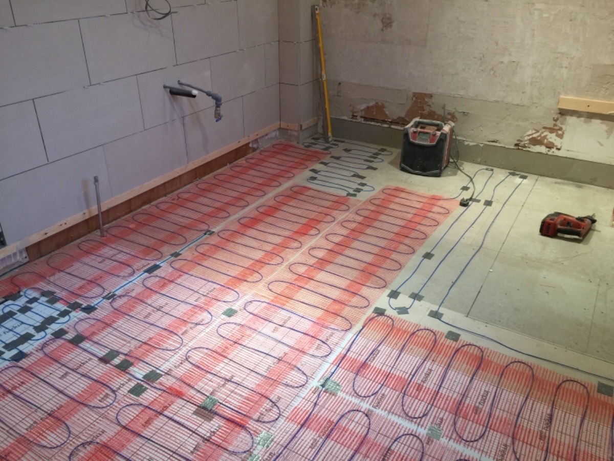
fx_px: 514
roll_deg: -0.2
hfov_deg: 61.7
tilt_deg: -27.8
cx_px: 307
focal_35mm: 29
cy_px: 230
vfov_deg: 48.2
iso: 50
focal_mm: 4.15
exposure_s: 1/17
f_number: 2.2
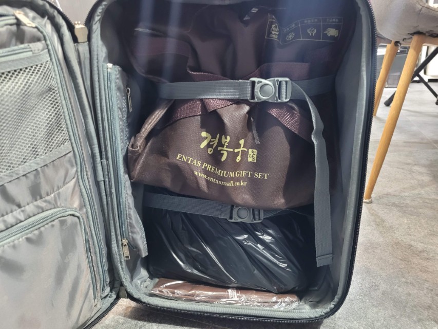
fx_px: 329
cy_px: 164
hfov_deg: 67.3
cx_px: 219
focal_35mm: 26
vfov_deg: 53.1
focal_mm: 5.4
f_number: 1.8
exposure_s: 1/24
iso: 800
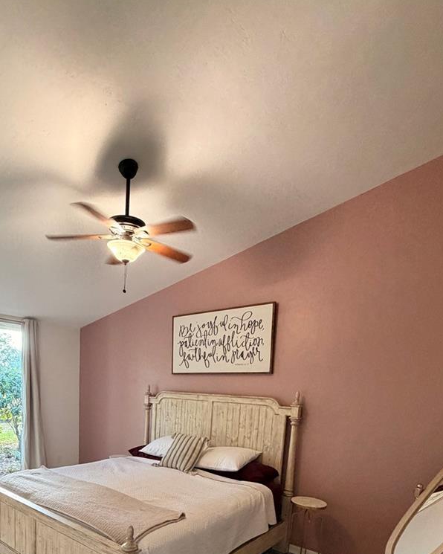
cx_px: 168
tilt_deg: -8.3
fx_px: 361
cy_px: 439
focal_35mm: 22
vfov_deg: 68.2
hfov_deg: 62.3
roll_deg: -2.8
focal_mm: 2.22
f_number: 2.2
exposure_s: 1/60
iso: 320
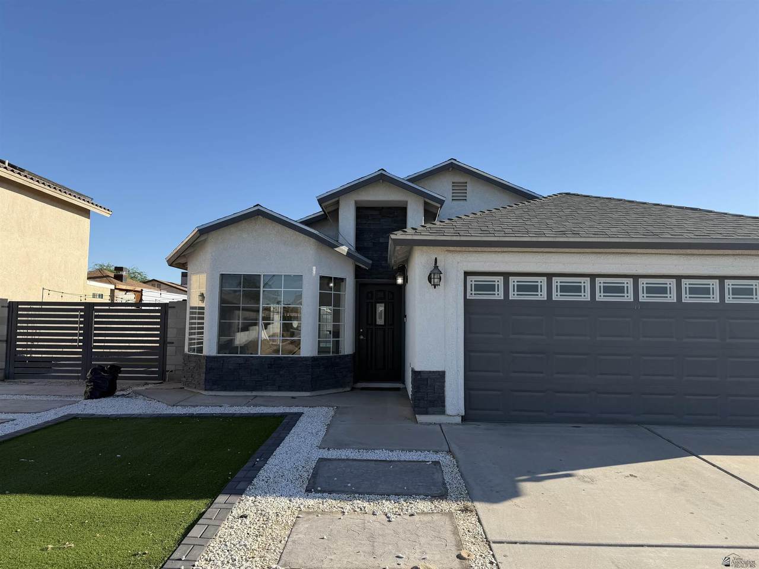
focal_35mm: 24
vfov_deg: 56.8
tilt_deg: +4.3
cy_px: 284
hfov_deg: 71.6
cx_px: 380
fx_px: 526
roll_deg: -1.7
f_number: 1.78
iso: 80
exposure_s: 1/3584
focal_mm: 6.76
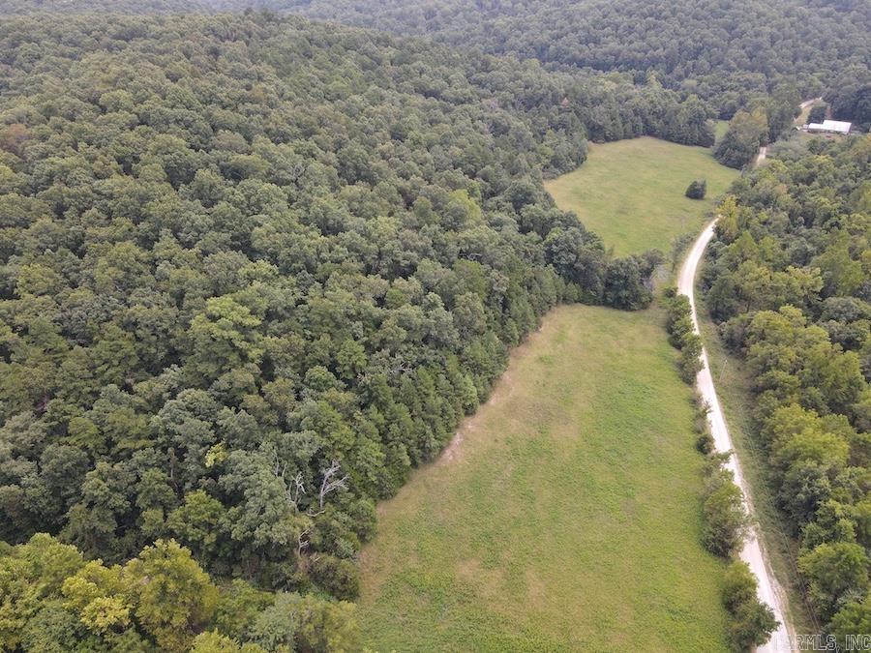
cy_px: 326
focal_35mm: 24
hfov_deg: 71.6
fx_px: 604
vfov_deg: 56.8
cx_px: 436
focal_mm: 4.5
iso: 210
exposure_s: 1/15
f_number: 2.8
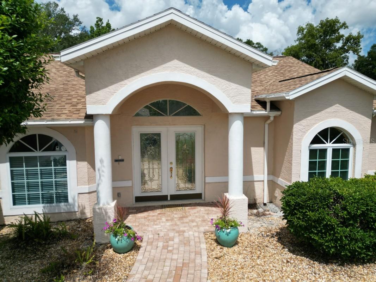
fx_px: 261
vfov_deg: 56.8
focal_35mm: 24
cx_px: 188
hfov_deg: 71.6
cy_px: 141
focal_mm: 6.72
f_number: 1.7
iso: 140
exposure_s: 1/6000
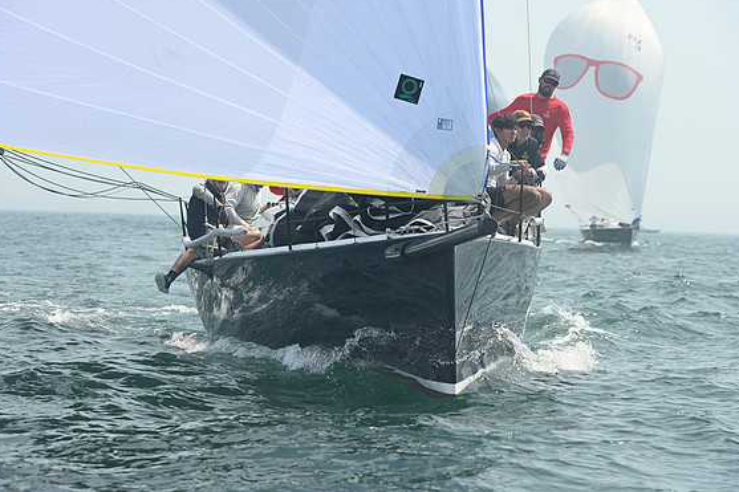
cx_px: 369
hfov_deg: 16.4
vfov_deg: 11.0
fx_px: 2565
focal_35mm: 125
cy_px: 237
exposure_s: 1/1250
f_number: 7.1
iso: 320
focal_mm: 120
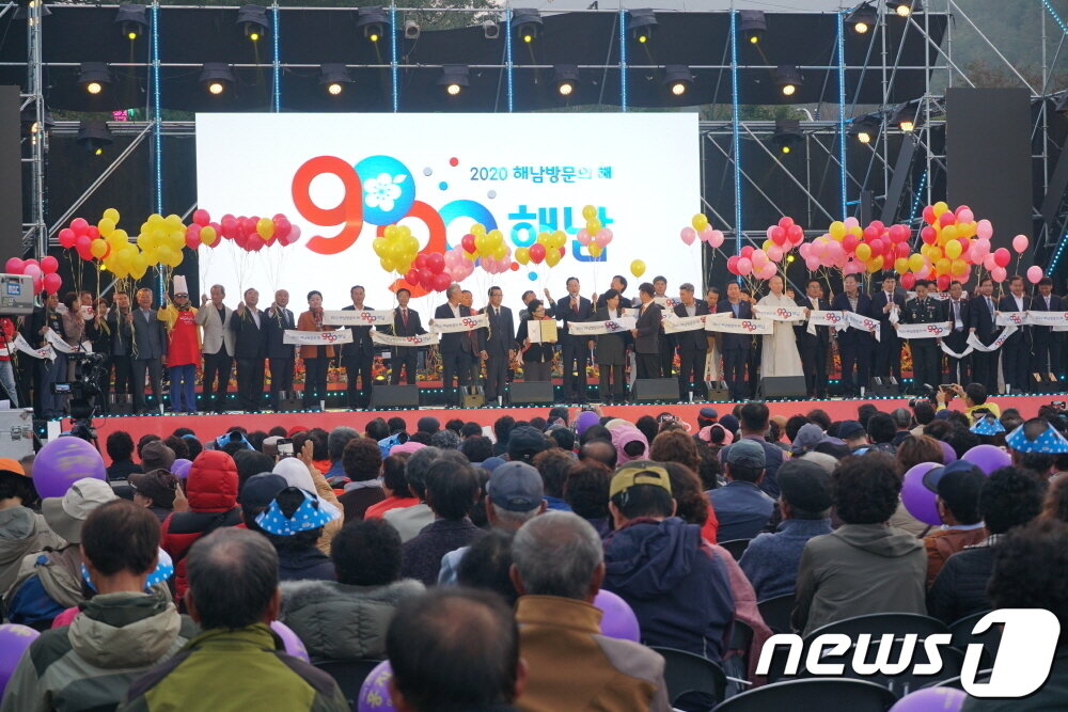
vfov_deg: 17.2
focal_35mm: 80
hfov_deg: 25.5
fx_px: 2359
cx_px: 534
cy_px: 356
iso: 500
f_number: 5
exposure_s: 1/100
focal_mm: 53
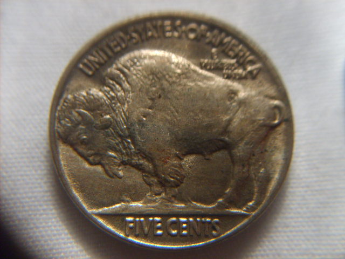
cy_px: 130
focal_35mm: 35
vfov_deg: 40.7
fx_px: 349
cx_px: 172
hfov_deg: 52.6
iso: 140
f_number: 2.8
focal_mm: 5.8
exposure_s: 1/30
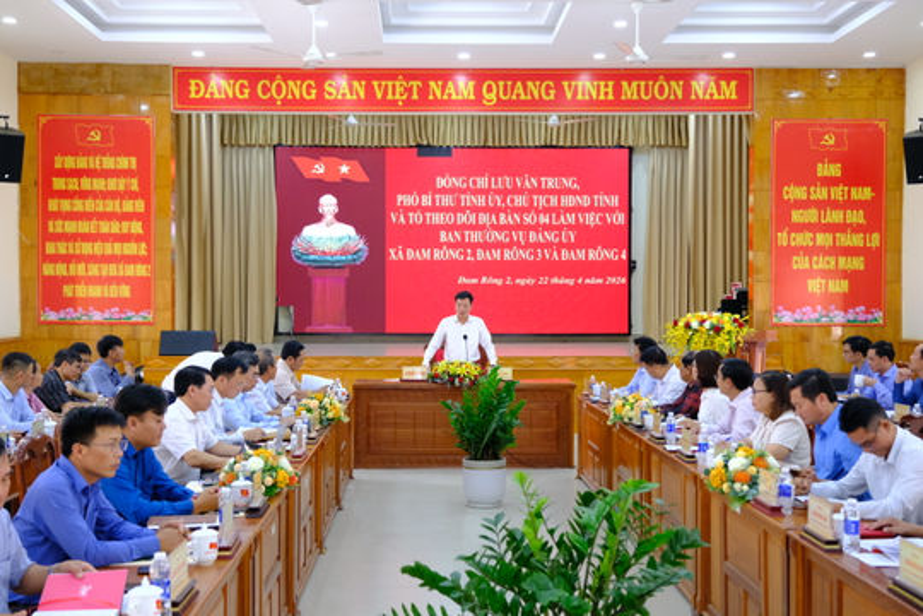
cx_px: 462
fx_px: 1128
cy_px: 308
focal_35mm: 44
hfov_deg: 44.5
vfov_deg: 30.5
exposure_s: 1/250
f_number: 4
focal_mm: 29.2
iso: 3200
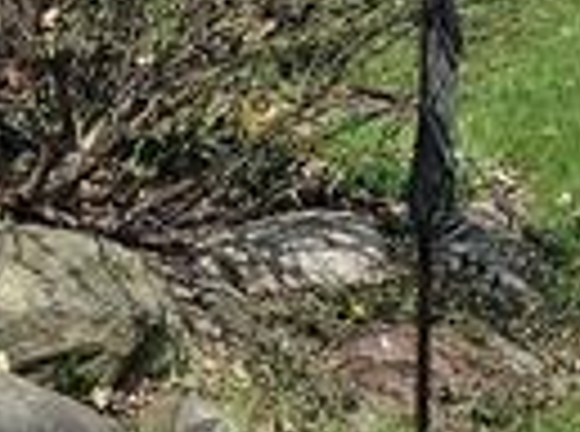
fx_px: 3592
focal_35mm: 215
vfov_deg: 6.7
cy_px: -418
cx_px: -301
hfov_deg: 9.0
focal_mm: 4.71
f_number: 1.7
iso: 100
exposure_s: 1/2247
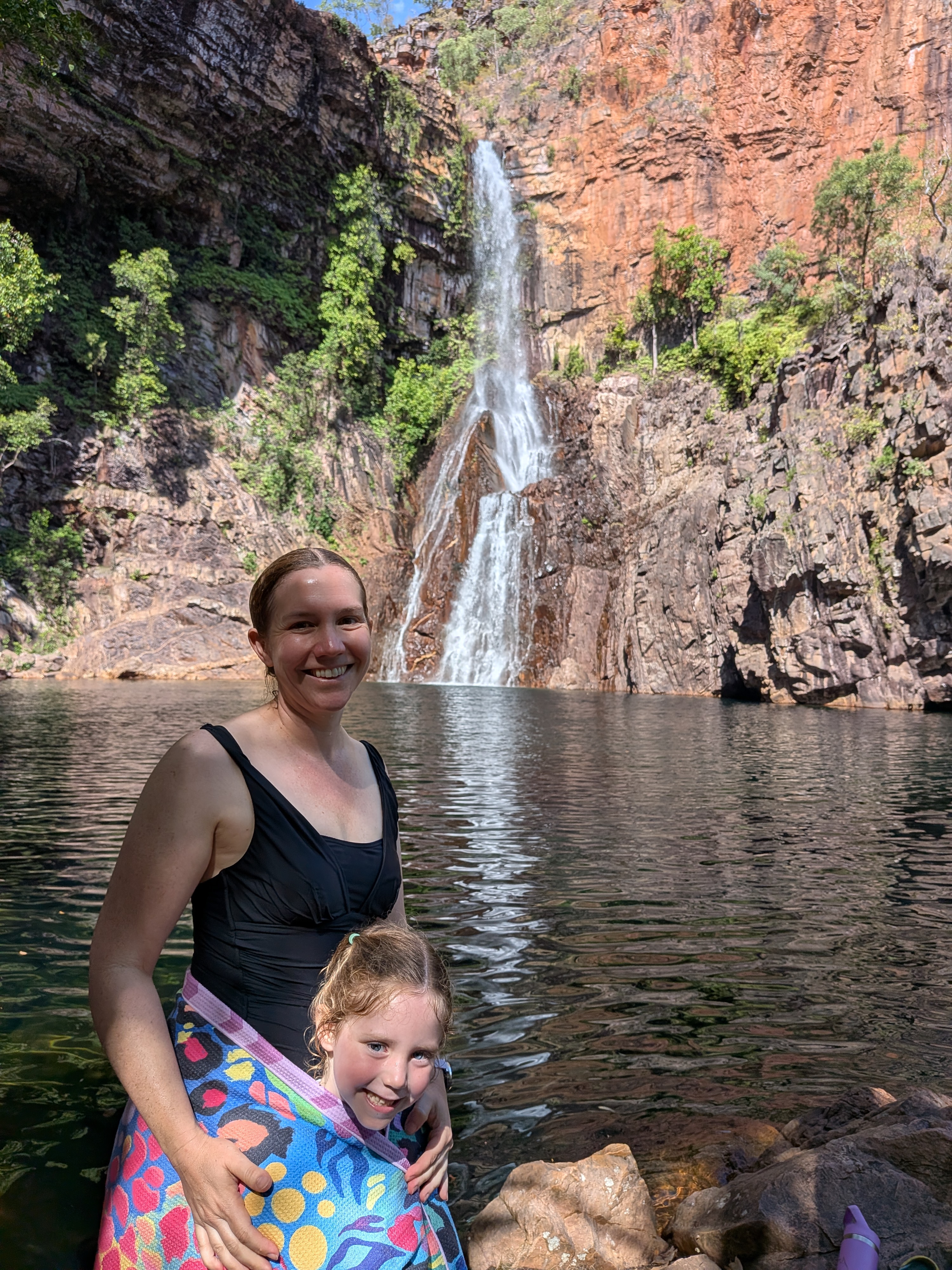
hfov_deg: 56.8
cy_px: 635
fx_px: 880
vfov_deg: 71.6
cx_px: 476
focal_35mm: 24
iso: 27
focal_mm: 4.53
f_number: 1.7
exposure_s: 1/7407
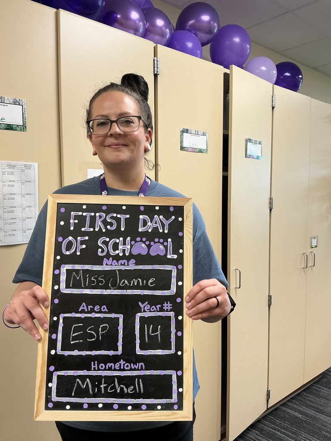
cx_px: 166
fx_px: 370
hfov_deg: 48.2
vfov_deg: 61.7
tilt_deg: -3.4
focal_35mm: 29
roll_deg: +0.8
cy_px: 220
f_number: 1.8
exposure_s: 1/60
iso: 64
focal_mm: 3
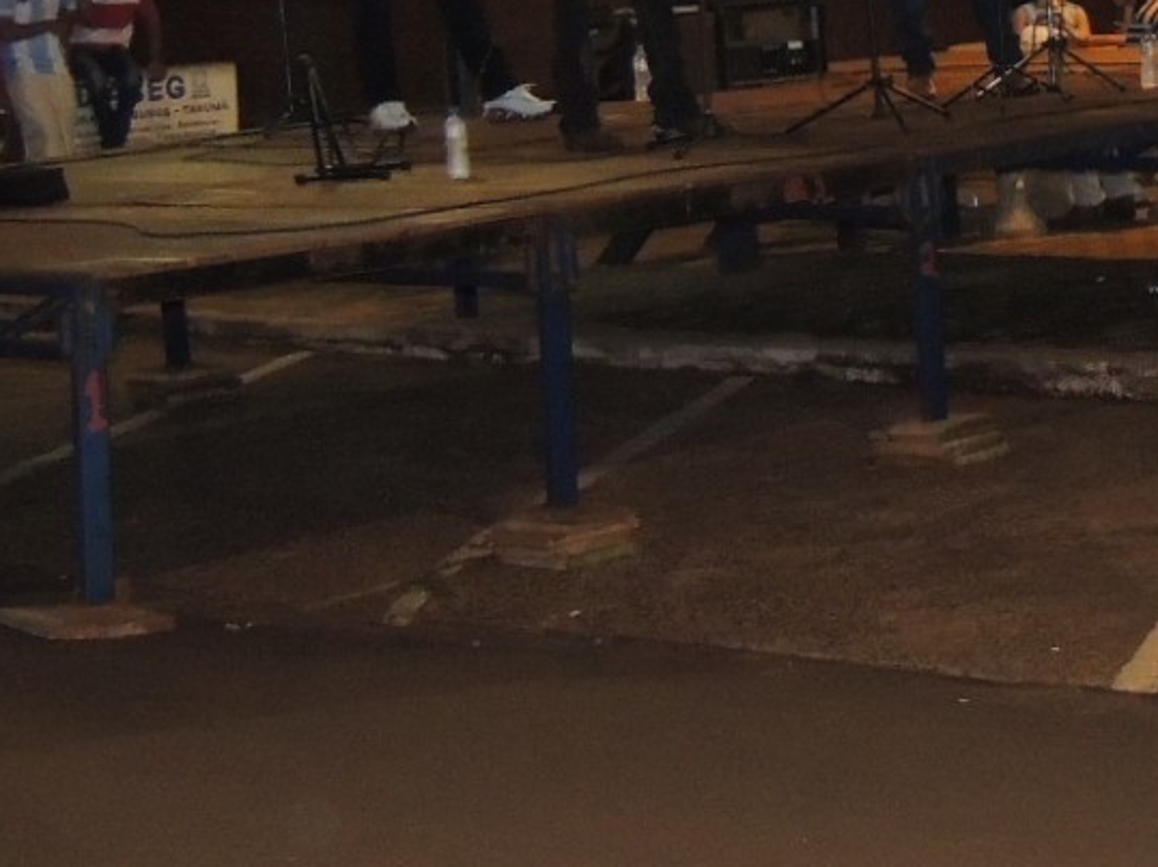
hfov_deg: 15.7
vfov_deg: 12.2
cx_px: 1496
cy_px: -80
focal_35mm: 119
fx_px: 3979
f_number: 3.3
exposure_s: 1/30
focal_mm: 7.1
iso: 800
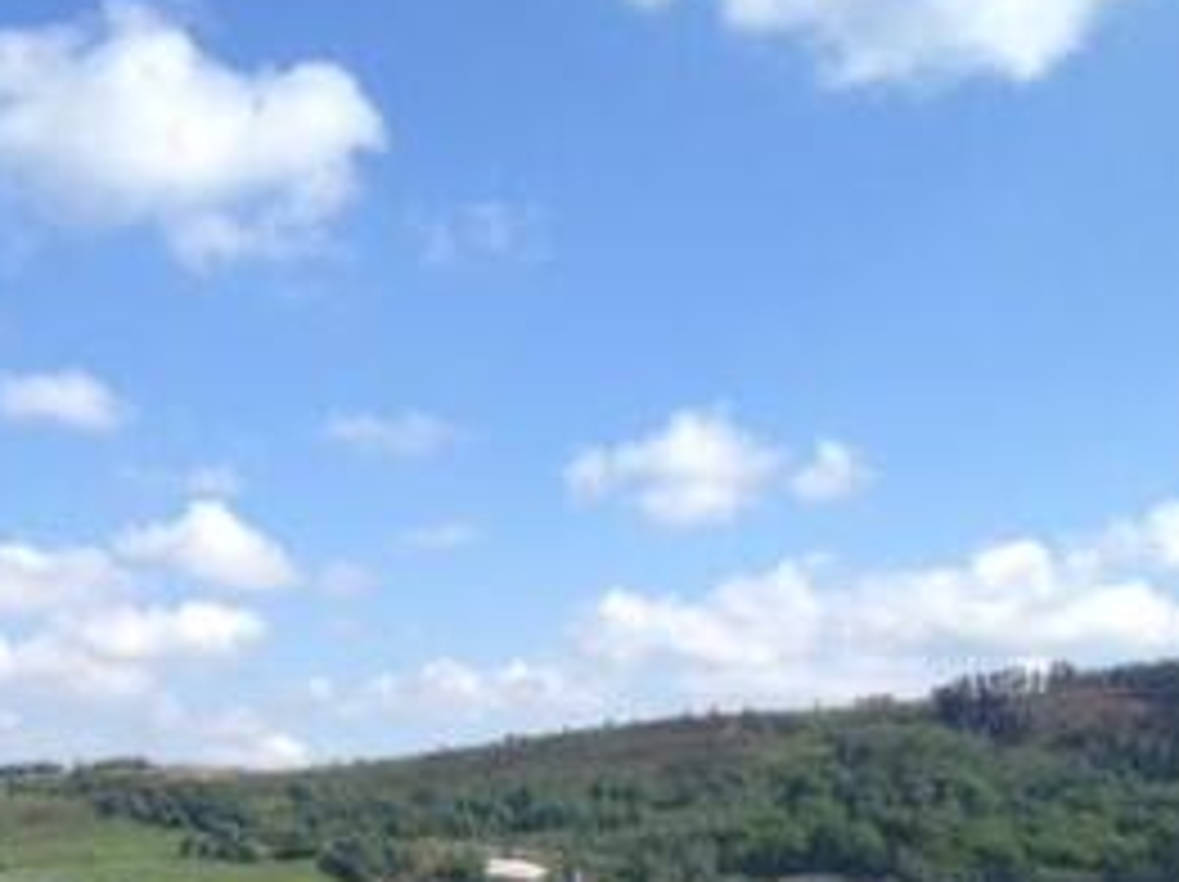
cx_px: 398
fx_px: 2654
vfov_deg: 18.5
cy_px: 848
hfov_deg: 24.9
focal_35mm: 78
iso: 64
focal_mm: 4.28
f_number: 2.4
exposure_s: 1/1381
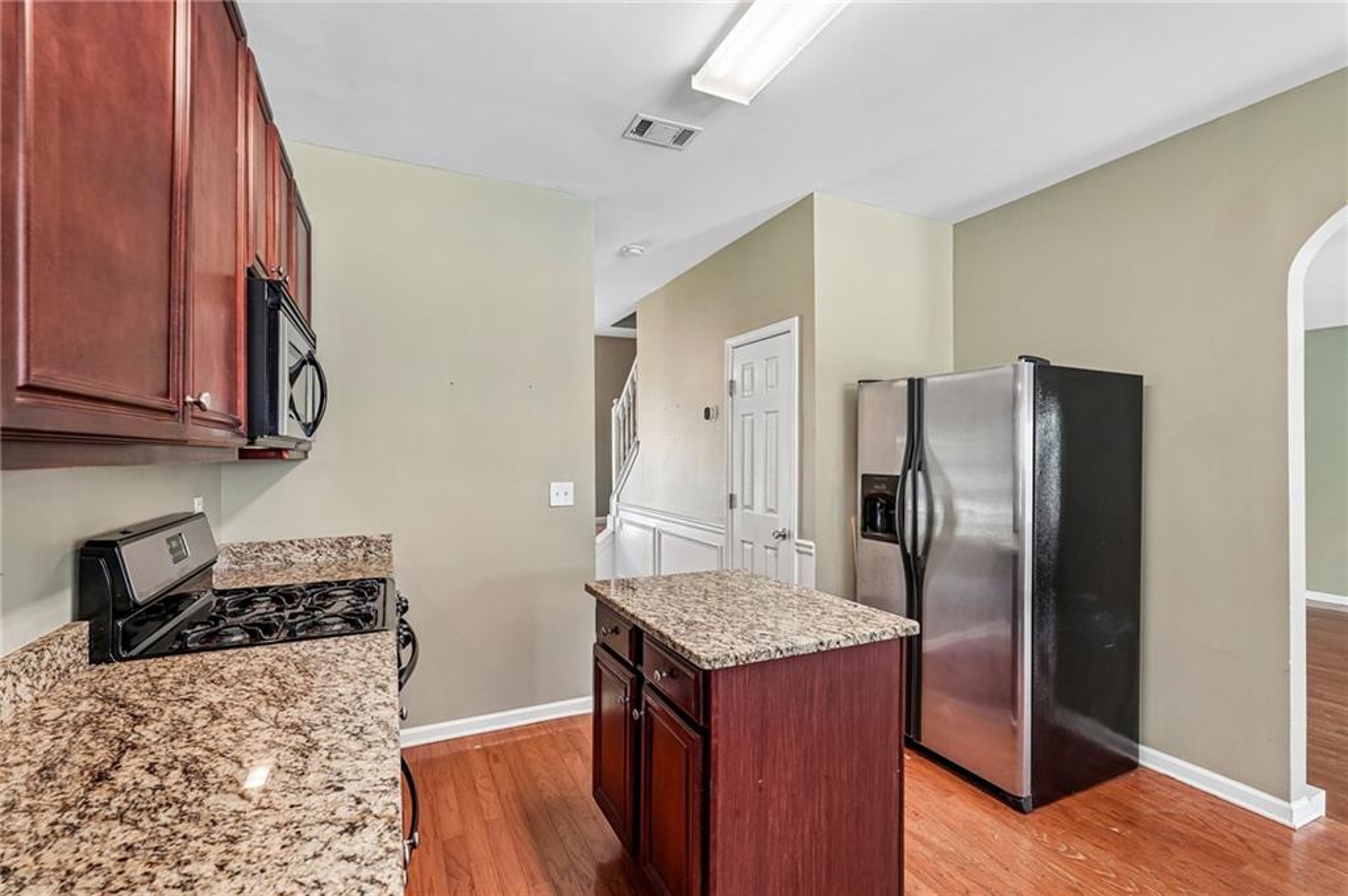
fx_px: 599
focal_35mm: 16
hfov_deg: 96.8
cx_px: 674
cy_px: 448
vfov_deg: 73.7
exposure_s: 1/6
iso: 800
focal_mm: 16
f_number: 8
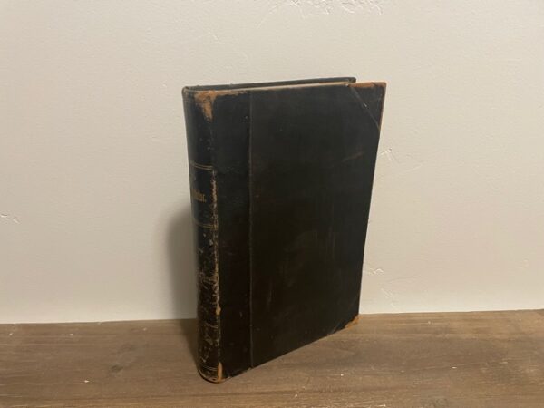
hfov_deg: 67.3
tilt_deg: -22.0
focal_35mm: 26
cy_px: 204
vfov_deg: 53.1
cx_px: 272
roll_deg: +0.2
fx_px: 409
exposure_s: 1/60
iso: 320
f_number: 1.6
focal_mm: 4.2
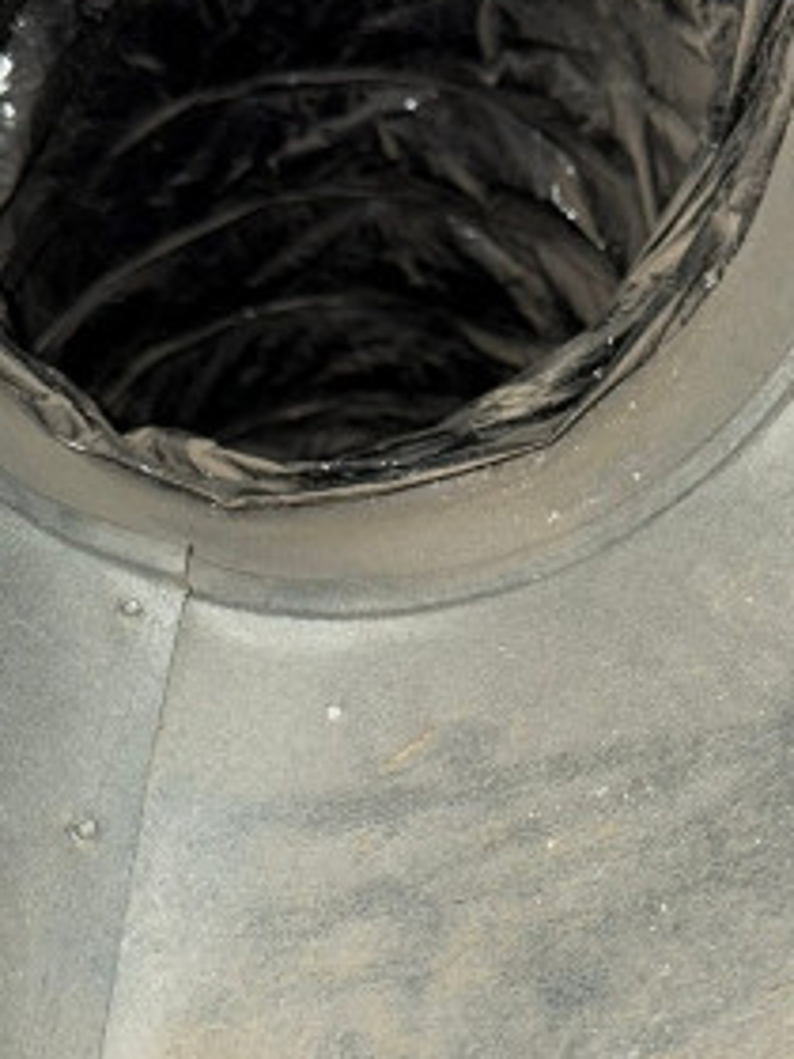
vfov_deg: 38.1
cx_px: 422
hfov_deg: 29.1
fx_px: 1529
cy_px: 465
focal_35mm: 50
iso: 40
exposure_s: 1/20
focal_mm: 4
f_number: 1.8
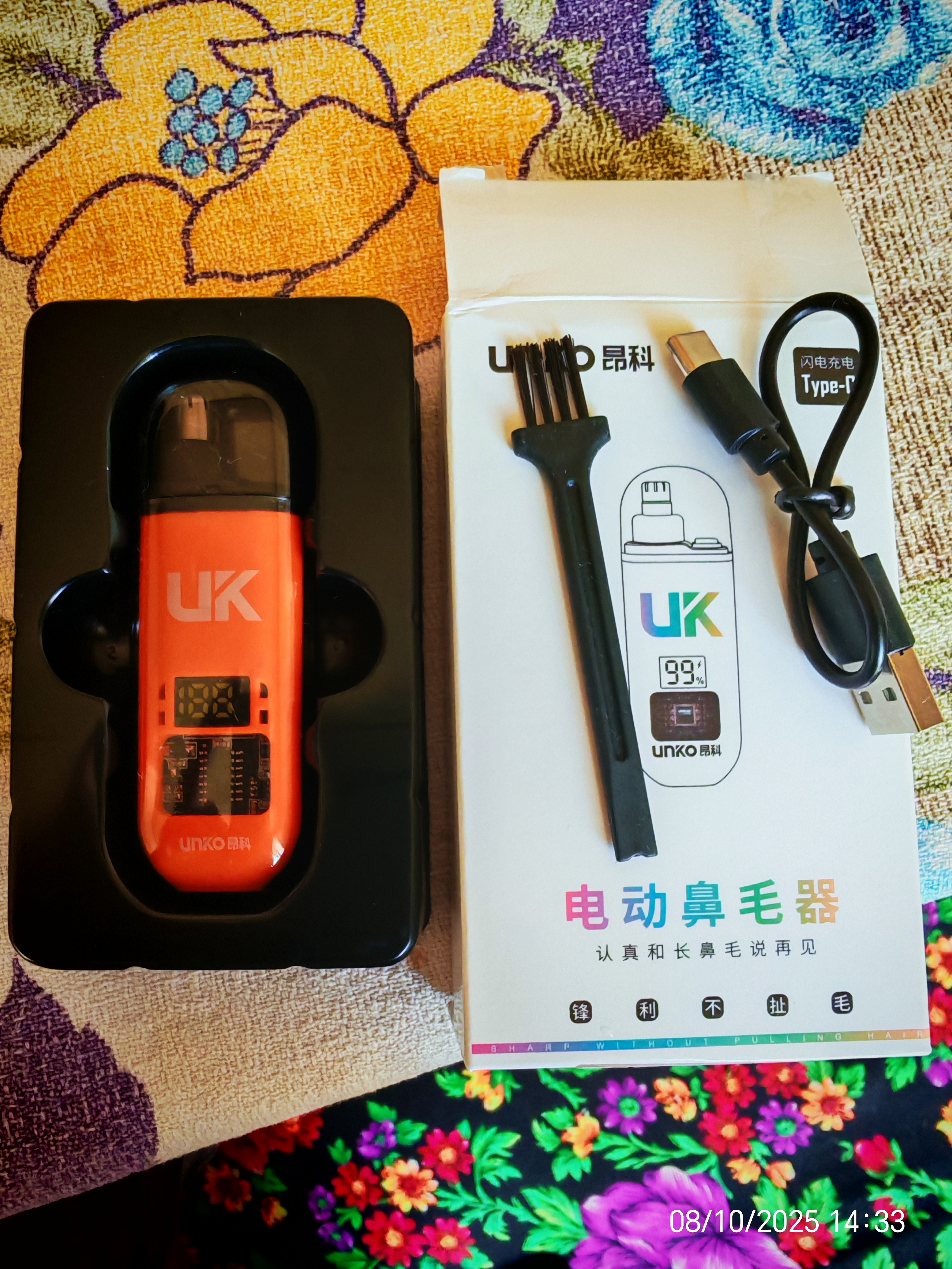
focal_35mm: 24
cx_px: 476
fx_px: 880
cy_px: 634
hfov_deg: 56.8
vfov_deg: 71.6
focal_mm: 1.96
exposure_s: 1/50
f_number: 2.2
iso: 400
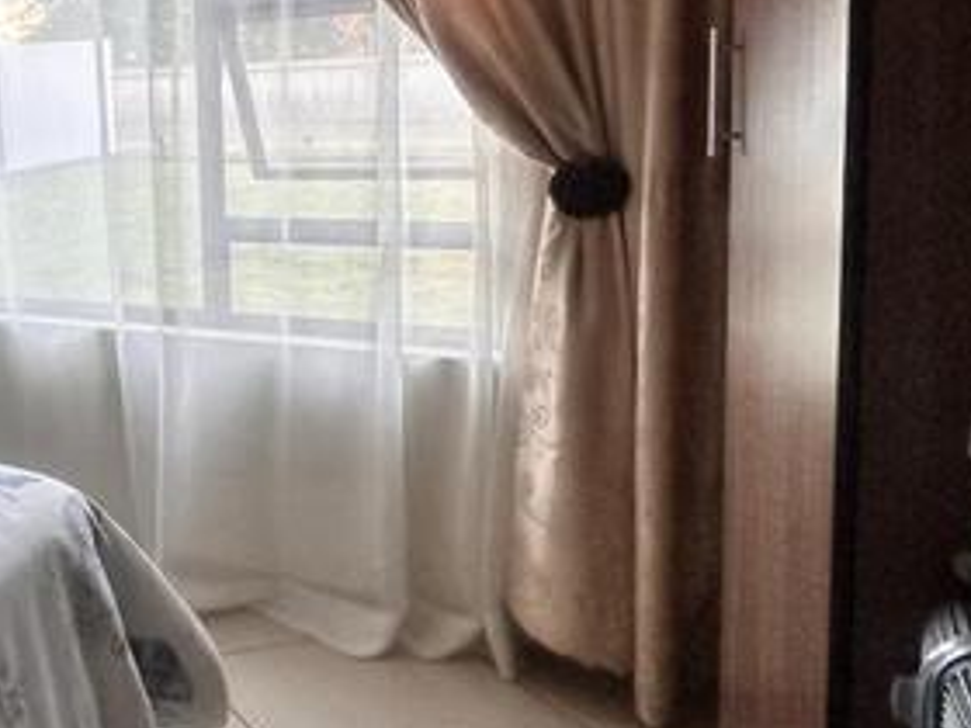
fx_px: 1122
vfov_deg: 35.3
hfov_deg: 36.9
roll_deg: +3.9
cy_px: 198
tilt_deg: -7.3
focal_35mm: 40
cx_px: -170
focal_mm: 2.22
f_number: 2.2
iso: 200
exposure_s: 1/100
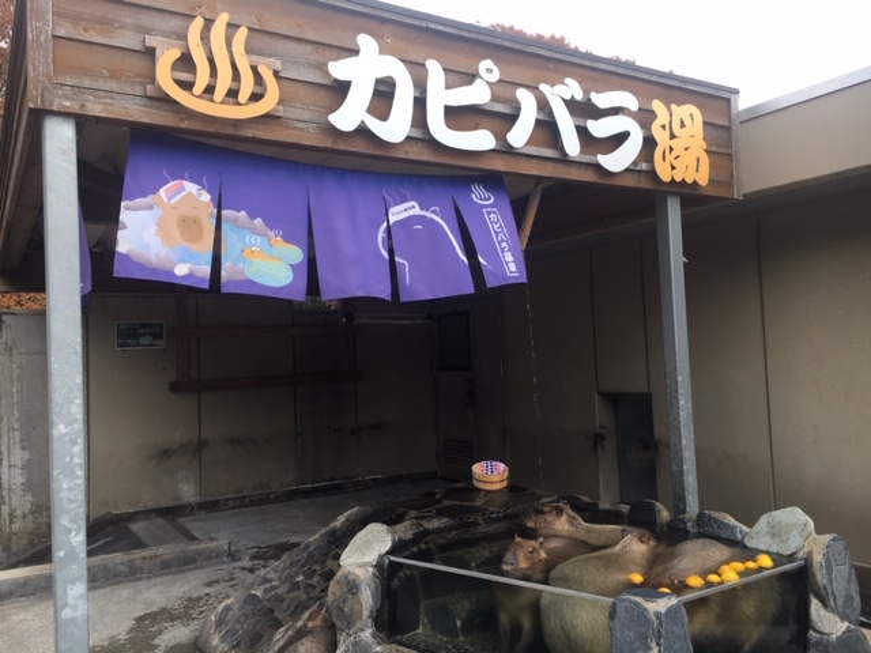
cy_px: 326
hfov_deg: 61.7
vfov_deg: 48.2
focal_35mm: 29
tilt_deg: +3.2
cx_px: 436
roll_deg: +1.7
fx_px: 730
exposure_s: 1/120
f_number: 2.2
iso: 32
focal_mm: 4.15
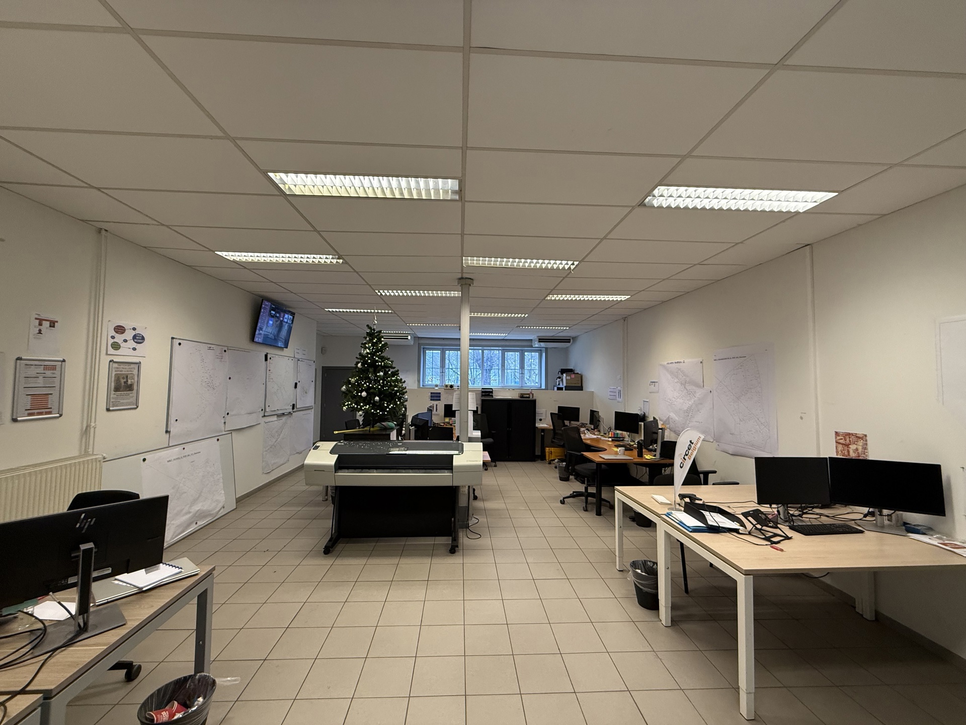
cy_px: 362
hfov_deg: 102.1
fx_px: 391
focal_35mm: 14
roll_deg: -1.1
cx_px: 483
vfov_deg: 85.7
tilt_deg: +4.0
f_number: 2.2
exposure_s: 1/100
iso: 250
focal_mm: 2.22
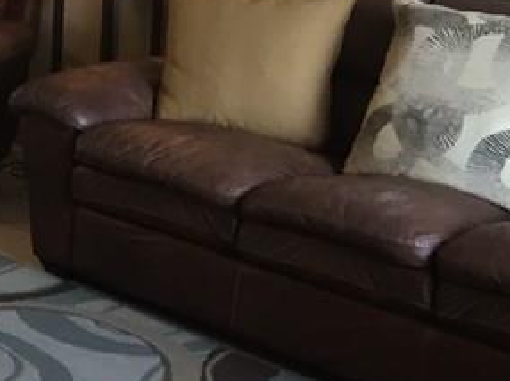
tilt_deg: -9.7
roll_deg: -0.7
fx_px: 1531
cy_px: -23
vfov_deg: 13.9
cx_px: -383
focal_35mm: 104
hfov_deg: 16.2
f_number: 2.2
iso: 80
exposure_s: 1/30
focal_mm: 4.15
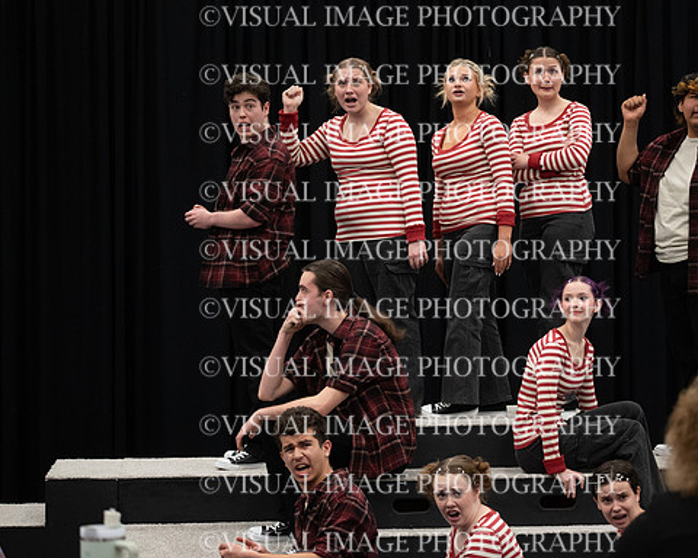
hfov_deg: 17.5
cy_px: 279
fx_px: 2272
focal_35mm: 110
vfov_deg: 14.0
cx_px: 410
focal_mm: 97
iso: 5000
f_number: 4.8
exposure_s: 1/160
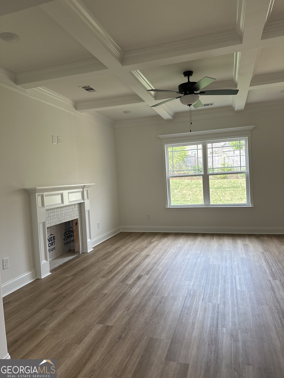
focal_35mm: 24
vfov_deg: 71.6
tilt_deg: -2.8
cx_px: 142
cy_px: 189
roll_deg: +2.4
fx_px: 263
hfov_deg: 56.8
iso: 100
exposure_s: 1/120
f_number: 1.78
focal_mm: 6.86
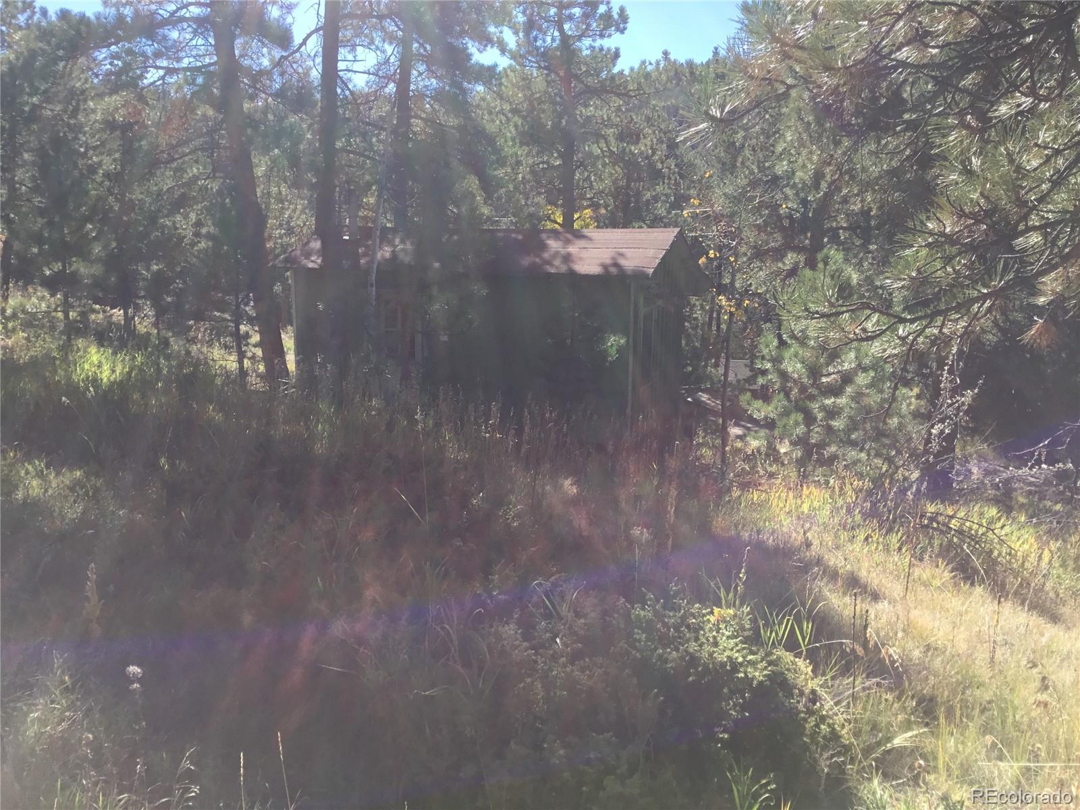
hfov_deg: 58.4
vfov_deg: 45.4
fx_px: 967
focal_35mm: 31
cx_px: 540
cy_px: 405
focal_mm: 3.3
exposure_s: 1/679
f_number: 2.4
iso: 25
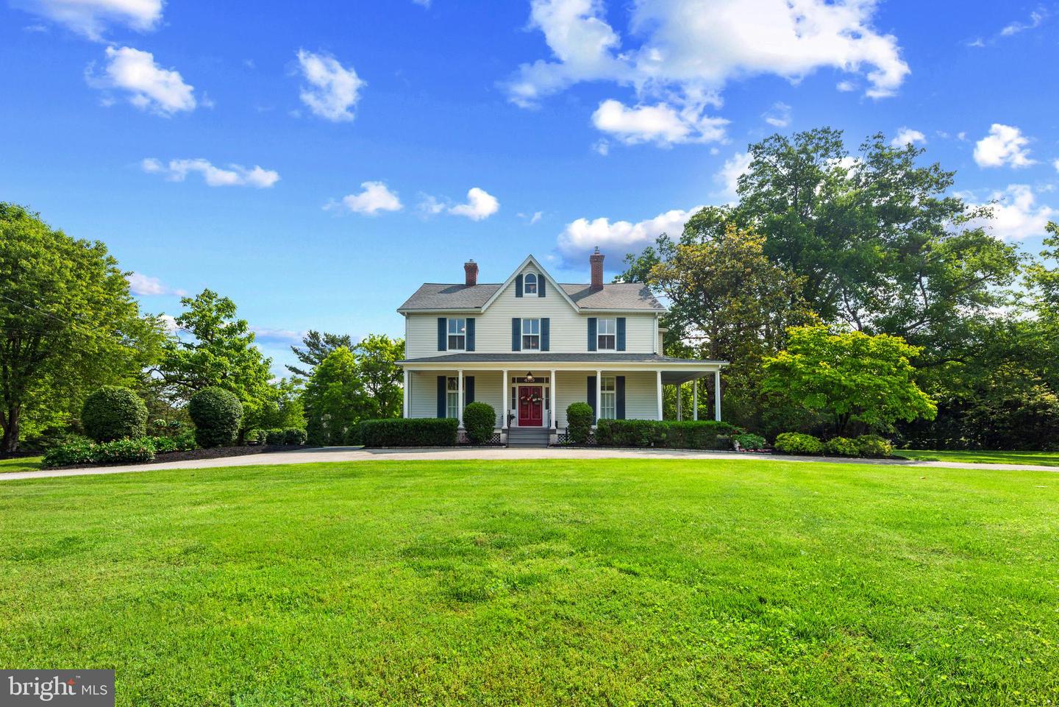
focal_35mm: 16
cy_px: 354
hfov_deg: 96.7
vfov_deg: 73.8
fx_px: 471
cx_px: 530
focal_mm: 16
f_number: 10
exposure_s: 1/80
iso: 100
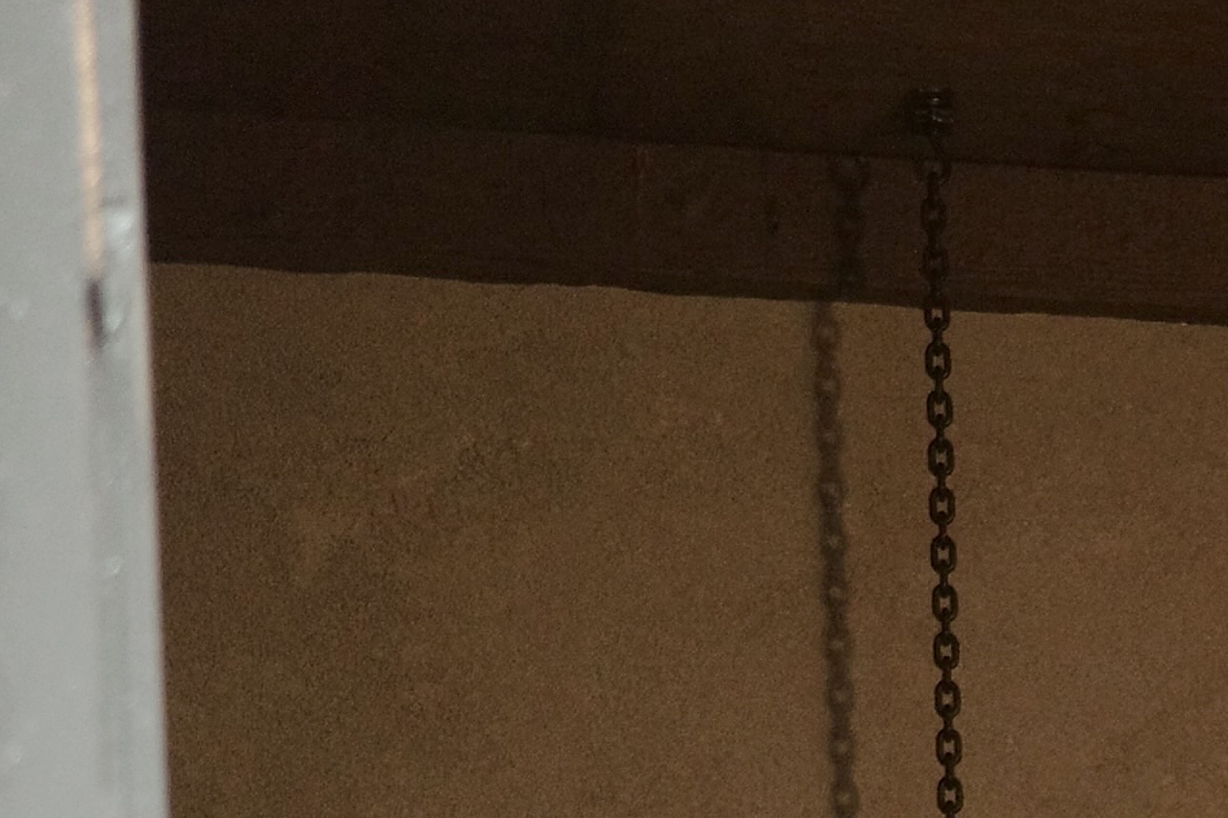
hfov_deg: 10.6
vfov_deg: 6.6
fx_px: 6412
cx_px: 1828
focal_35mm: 188
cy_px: 2566
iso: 1250
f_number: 2.8
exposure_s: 1/40
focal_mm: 26
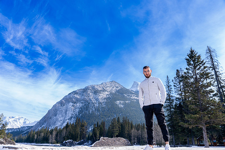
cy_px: 75
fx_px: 169
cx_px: 112
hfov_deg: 67.4
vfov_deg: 48.0
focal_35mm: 27
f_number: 3.5
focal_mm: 27
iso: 50
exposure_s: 1/400
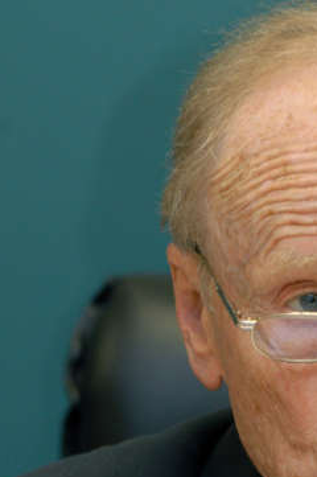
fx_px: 5545
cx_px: 232
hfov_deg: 3.3
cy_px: 489
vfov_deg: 4.9
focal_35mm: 419
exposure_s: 1/80
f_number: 4
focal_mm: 112
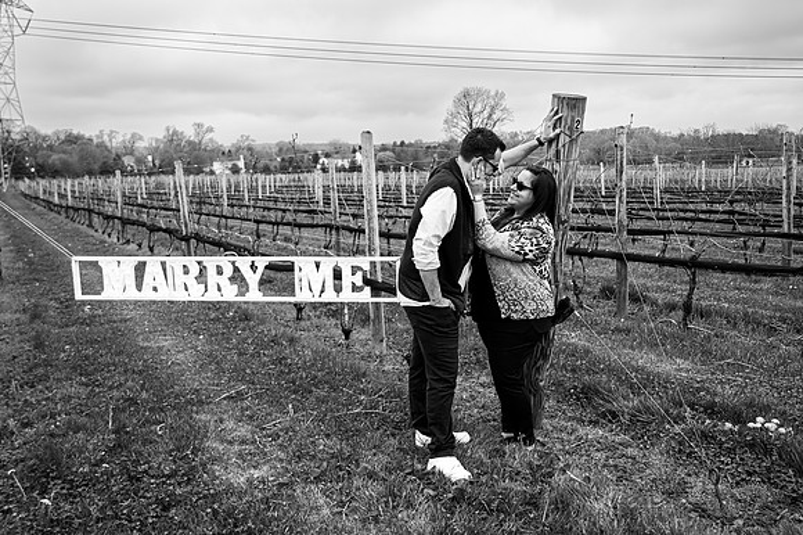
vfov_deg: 40.3
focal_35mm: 33
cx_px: 403
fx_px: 727
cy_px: 264
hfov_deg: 57.8
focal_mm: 31
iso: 64
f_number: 4
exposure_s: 1/200
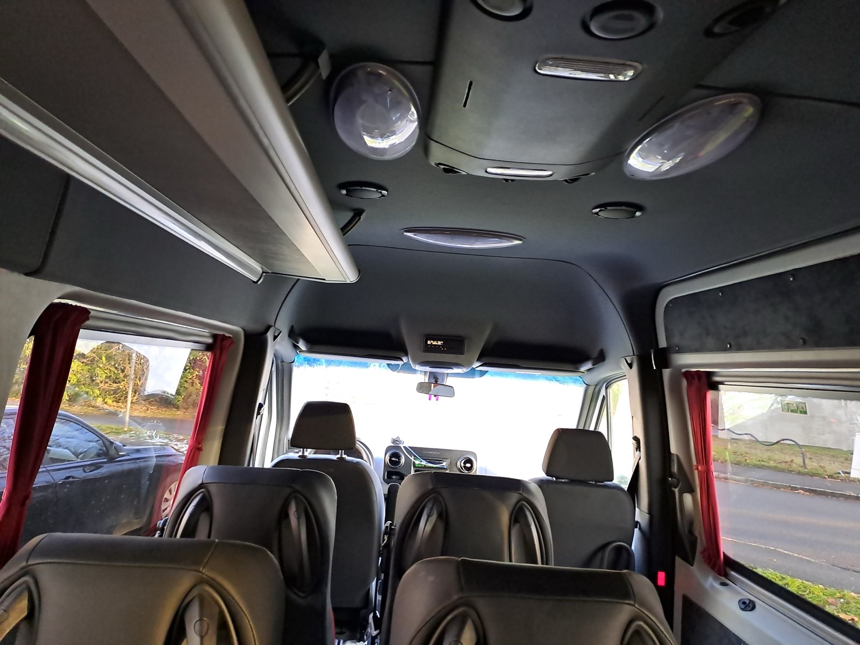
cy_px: 322
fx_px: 621
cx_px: 430
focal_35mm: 25
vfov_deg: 54.9
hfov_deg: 69.4
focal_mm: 4.65
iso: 320
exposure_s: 1/25
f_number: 1.8
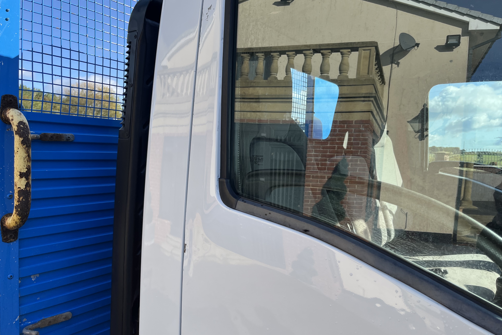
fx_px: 390
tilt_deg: -0.3
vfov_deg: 46.4
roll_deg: -1.9
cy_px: 168
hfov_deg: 65.5
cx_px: 250
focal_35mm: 28
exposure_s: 1/1279
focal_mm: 5.1
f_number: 1.6
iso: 50
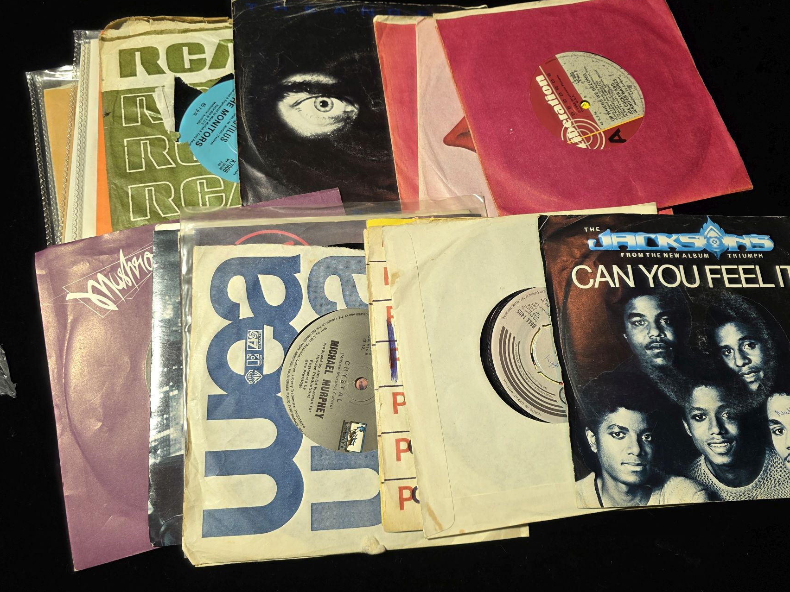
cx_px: 422
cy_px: 296
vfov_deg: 51.4
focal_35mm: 27
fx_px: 616
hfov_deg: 65.3
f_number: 1.7
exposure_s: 1/100
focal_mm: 6.3
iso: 40
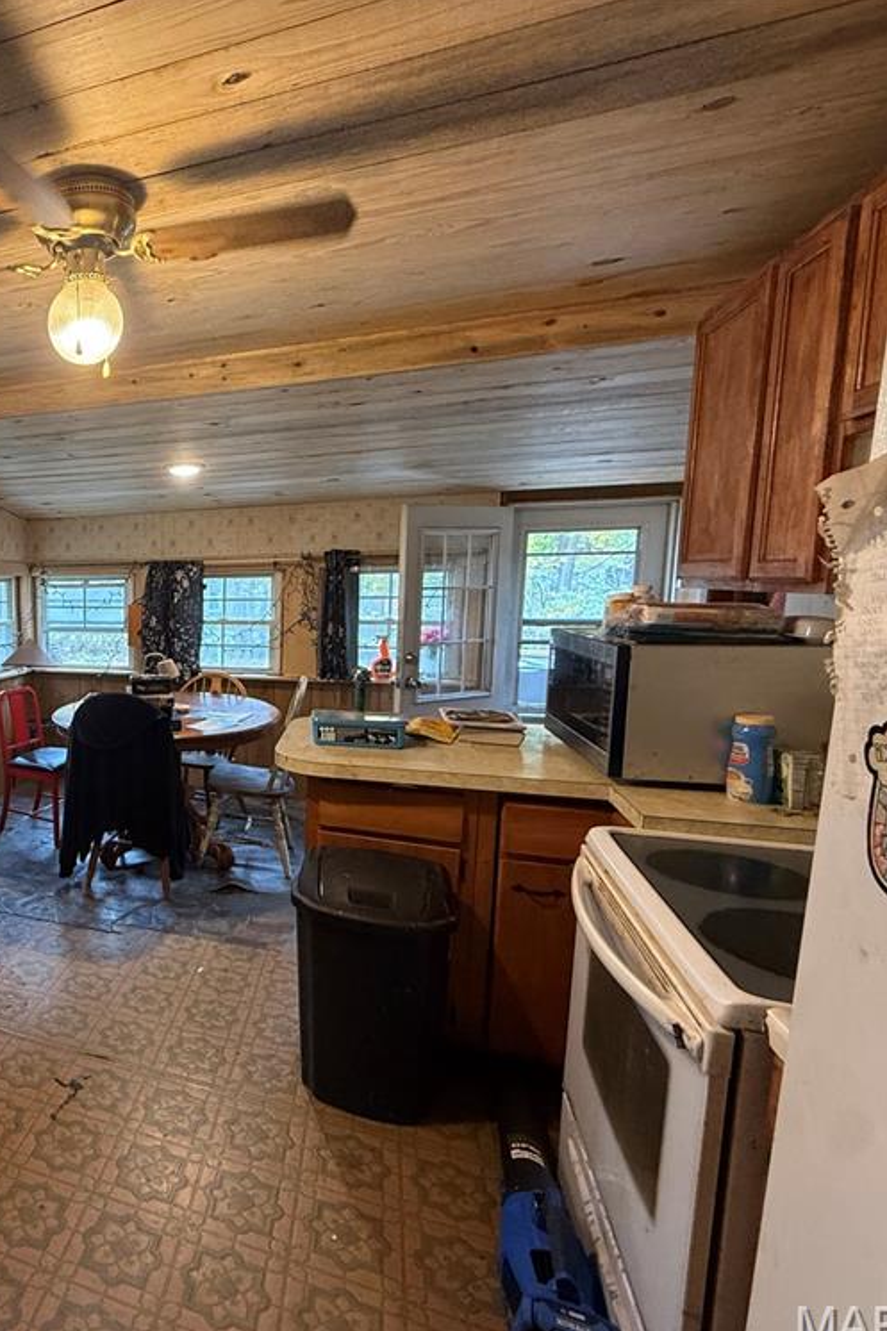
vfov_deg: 84.0
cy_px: 678
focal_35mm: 20
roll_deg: +0.8
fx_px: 739
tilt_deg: -7.8
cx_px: 61
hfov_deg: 52.9
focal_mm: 2.22
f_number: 2.2
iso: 320
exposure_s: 1/60
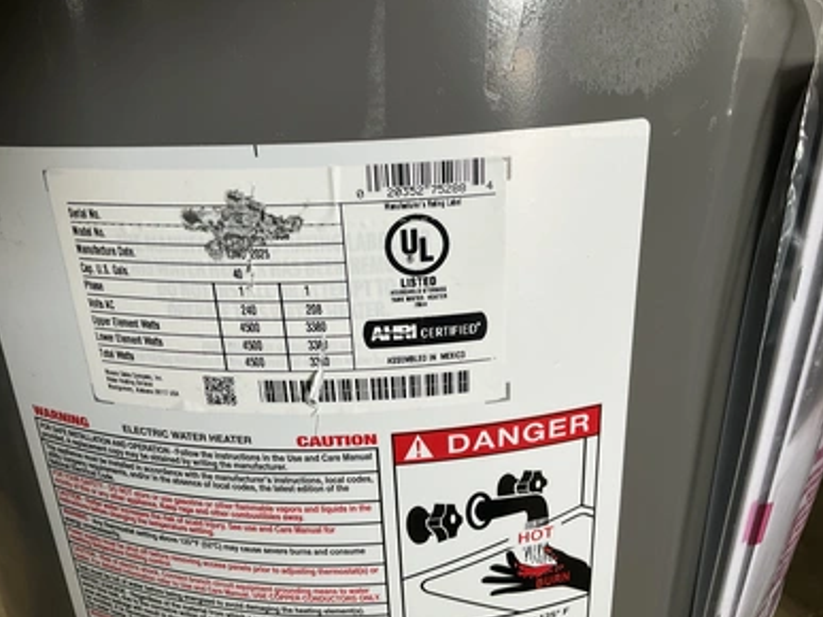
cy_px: 313
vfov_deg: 46.8
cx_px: 417
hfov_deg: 60.0
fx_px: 713
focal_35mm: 30
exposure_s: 1/60
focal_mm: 3
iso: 40
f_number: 1.8
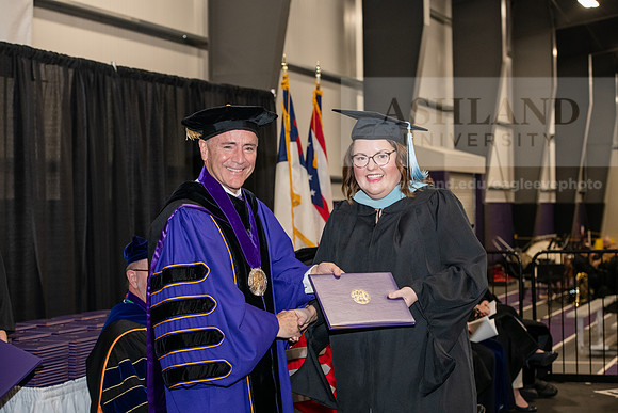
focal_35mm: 70
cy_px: 206
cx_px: 309
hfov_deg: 28.8
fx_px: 1202
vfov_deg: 19.5
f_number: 5.6
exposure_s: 1/200
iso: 2500
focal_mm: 70
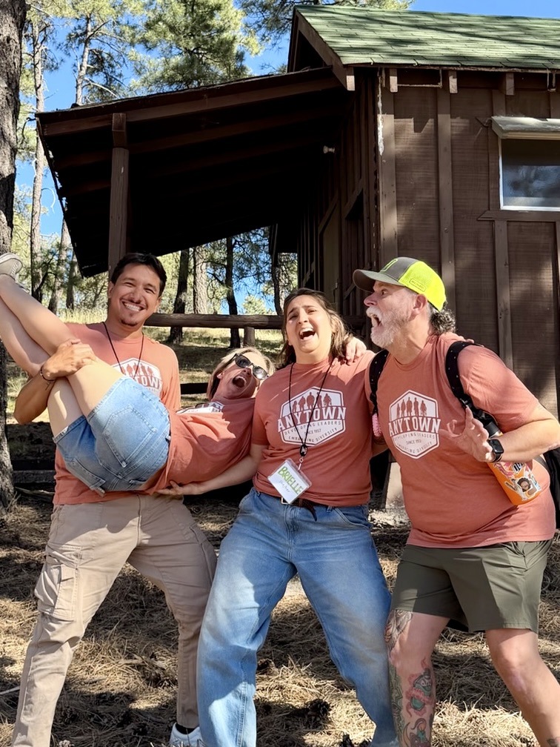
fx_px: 518
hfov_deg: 56.8
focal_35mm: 24
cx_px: 280
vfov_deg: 71.6
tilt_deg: +10.3
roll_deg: +0.7
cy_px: 374
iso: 80
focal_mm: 6.76
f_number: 1.78
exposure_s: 1/920
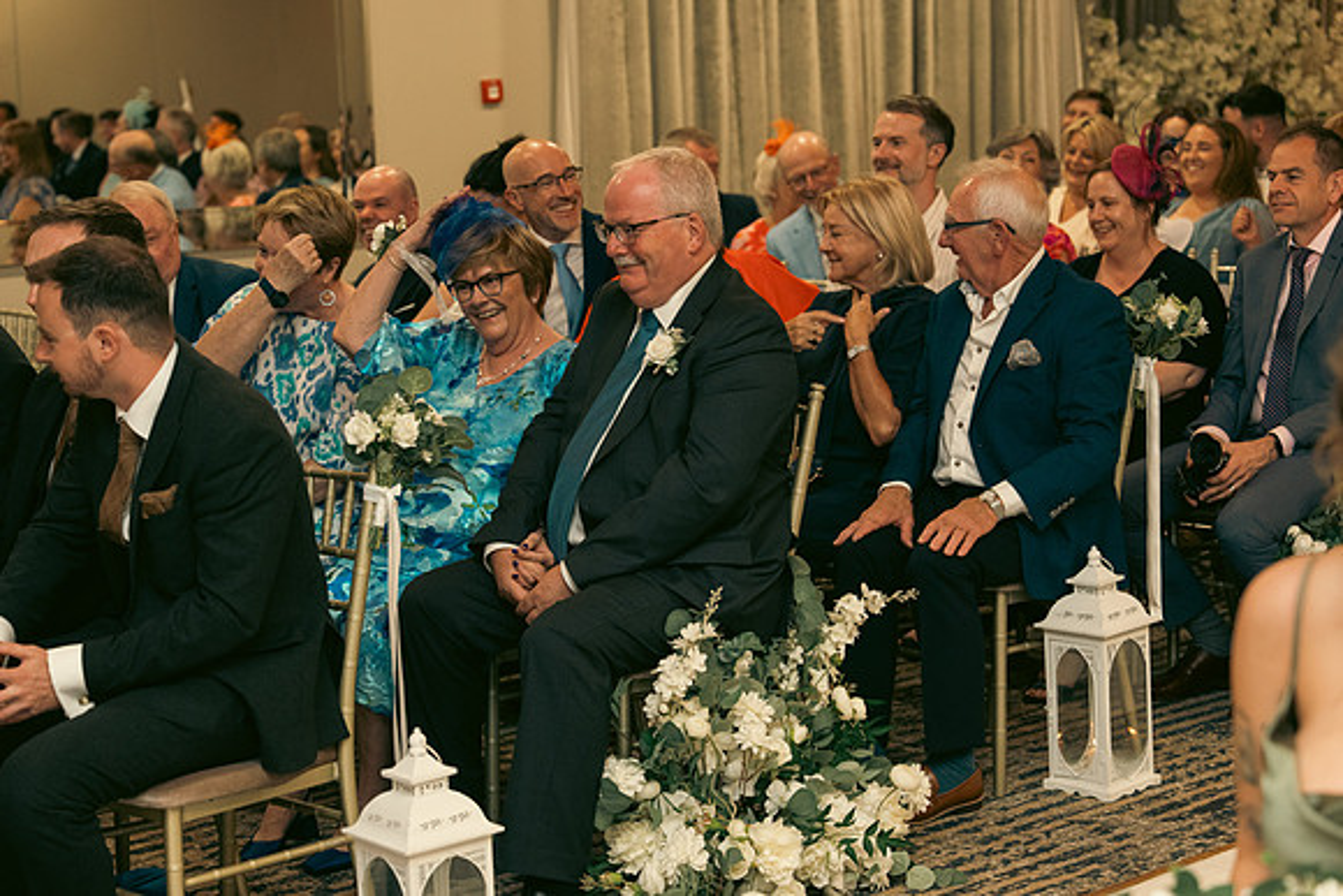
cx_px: 672
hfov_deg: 28.8
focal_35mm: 70
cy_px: 448
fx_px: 2612
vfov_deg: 19.5
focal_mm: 70
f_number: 3.5
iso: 2500
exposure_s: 1/160
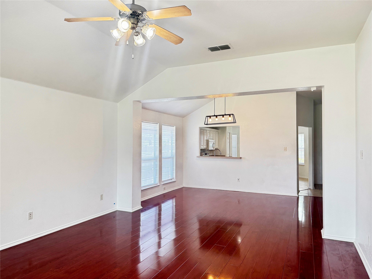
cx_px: 186
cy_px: 140
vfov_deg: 56.8
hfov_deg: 71.6
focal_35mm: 24
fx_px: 258
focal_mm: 6.76
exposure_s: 1/120
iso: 160
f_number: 1.78
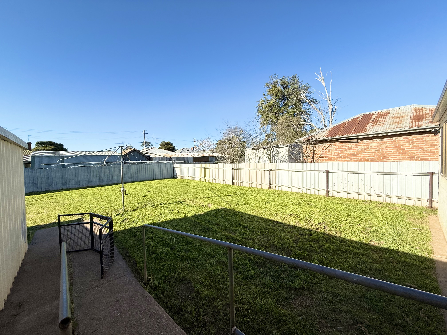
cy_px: 168
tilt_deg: -2.1
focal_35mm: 14
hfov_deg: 102.1
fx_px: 181
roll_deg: +1.0
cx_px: 224
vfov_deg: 85.7
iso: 50
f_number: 2.2
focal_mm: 2.22
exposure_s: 1/1901
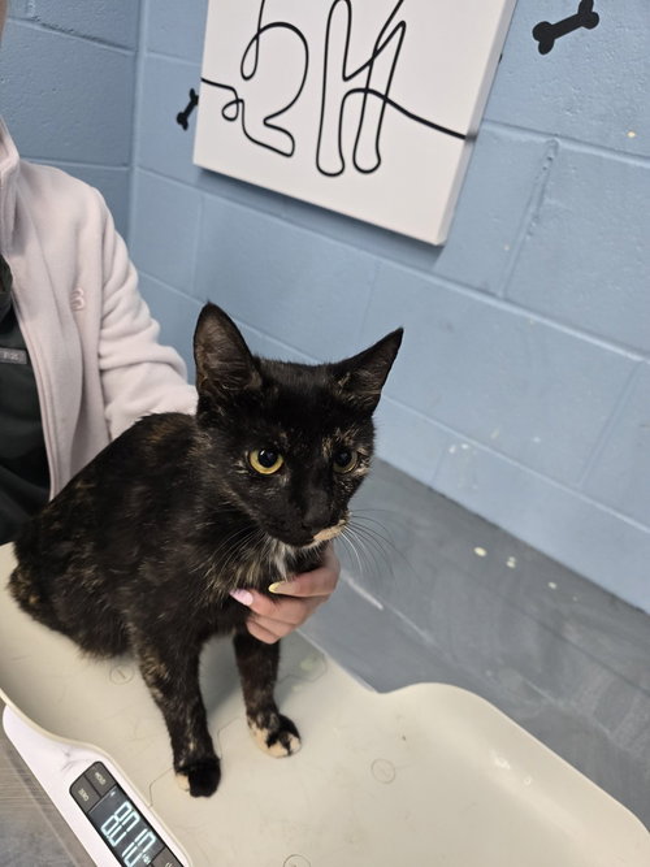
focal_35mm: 23
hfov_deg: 58.9
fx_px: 576
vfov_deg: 73.9
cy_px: 434
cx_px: 325
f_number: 1.7
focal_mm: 6.3
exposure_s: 1/120
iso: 400
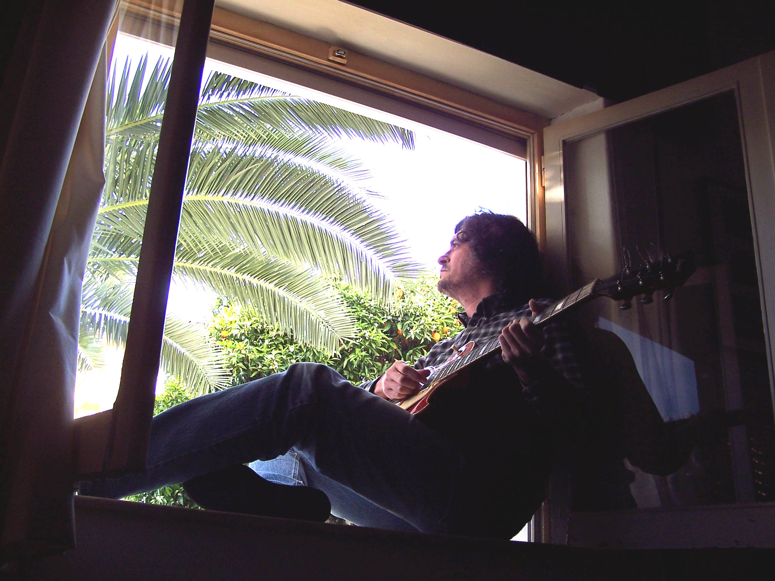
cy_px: 290
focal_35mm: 38
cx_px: 388
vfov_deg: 37.7
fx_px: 851
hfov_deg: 49.0
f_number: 2.8
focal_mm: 6.3
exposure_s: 1/60
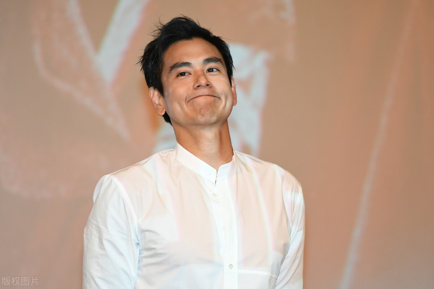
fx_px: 3618
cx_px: 217
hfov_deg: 6.9
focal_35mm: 300
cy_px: 144
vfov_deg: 4.6
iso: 1250
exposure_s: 1/160
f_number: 2.8
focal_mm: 200
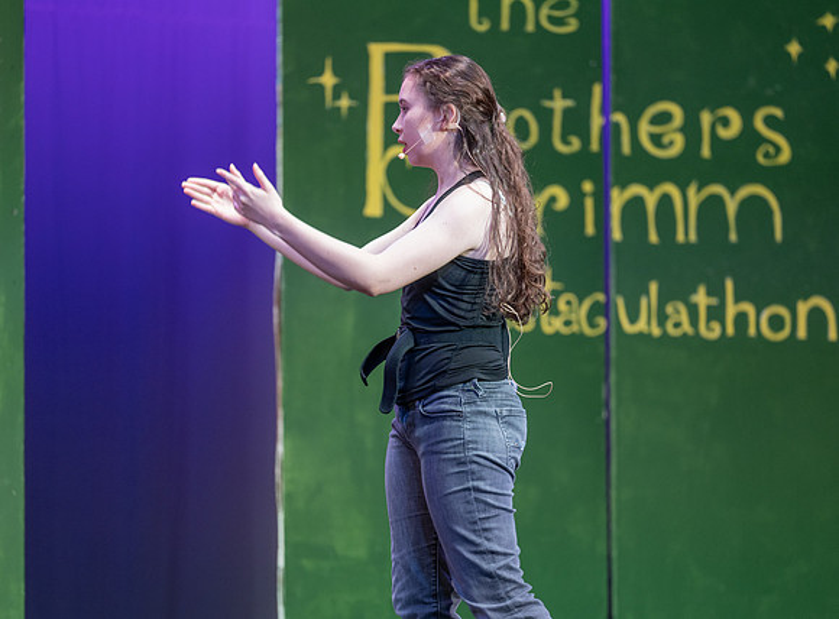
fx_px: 5836
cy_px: 343
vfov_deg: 6.1
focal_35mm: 242
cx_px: 451
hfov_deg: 8.2
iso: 1000
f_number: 2.8
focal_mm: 200
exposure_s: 1/250
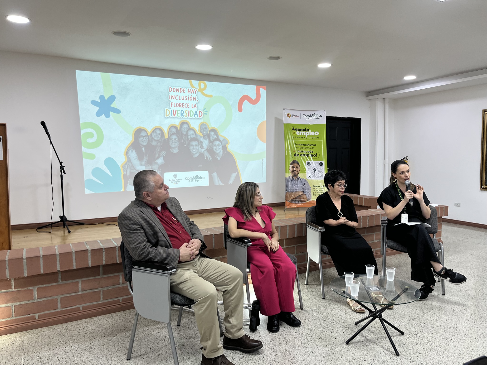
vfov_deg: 53.1
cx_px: 244
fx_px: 366
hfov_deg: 67.3
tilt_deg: -4.4
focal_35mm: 26
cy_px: 182
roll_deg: +1.4
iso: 64
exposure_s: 1/60
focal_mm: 5.1
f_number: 1.6
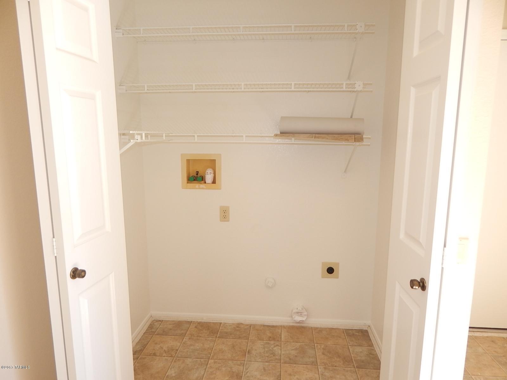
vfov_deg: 61.1
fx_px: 322
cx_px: 254
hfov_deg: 76.4
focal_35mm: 22
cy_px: 190
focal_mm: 4
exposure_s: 1/40
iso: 125
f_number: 3
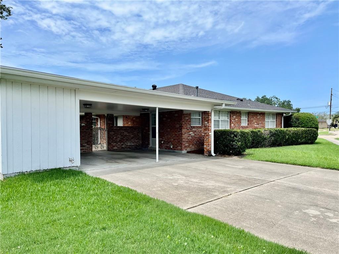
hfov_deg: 67.3
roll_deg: +0.8
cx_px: 170
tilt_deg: +0.1
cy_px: 127
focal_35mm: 26
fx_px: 255
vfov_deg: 53.1
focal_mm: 5.1
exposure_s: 1/3521
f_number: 1.6
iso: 50
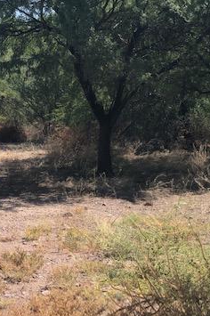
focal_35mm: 107
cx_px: -55
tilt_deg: -3.3
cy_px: 112
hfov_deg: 12.4
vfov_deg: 19.1
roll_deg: -0.8
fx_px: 938
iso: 20
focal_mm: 6.6
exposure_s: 1/500
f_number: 2.8
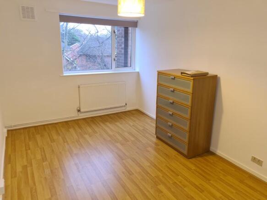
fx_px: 201
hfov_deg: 67.3
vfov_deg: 53.0
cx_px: 134
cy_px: 100
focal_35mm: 26
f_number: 1.8
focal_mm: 5.4
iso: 160
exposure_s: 1/50
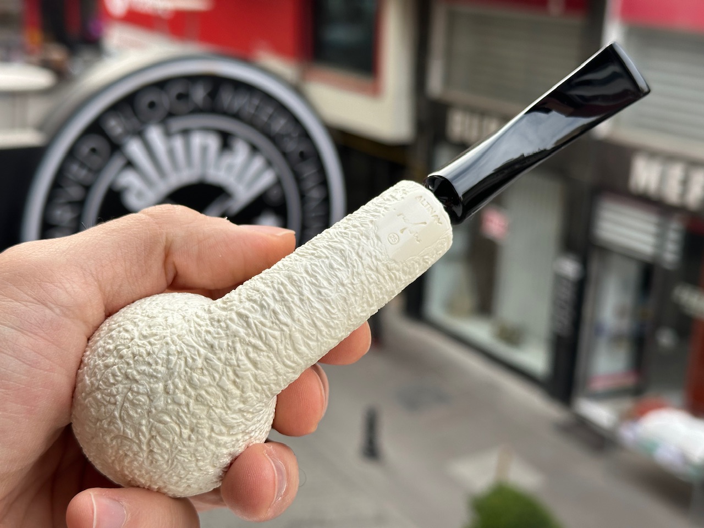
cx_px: 352
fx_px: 976
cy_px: 264
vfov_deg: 30.3
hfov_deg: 39.7
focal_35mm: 48
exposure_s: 1/714
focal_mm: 6.86
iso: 64
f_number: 1.78
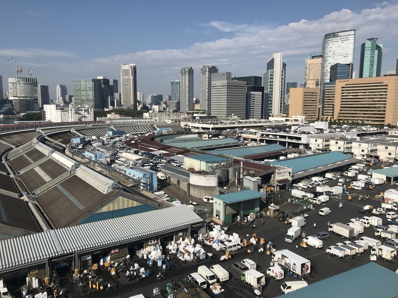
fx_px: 322
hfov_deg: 63.4
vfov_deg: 49.7
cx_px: 199
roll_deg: +0.0
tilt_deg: -8.2
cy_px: 149
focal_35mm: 28
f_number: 1.8
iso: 20
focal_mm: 3.99
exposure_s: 1/3831
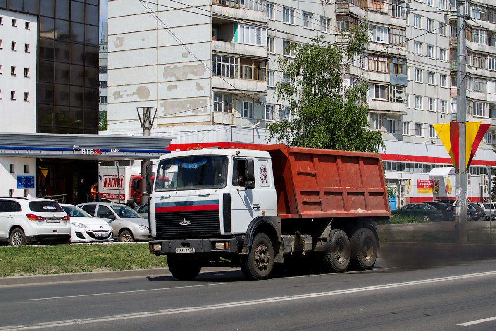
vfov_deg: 25.8
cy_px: 166
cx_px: 248
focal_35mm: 52
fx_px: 723
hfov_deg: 37.9
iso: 200
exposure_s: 1/1250
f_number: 6.3
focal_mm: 35
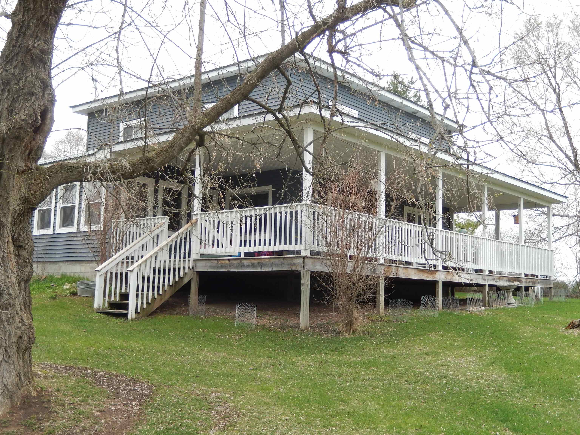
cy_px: 218
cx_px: 290
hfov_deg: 45.8
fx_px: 687
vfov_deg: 35.1
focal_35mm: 41
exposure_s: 1/200
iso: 125
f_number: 4.2
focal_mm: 7.3
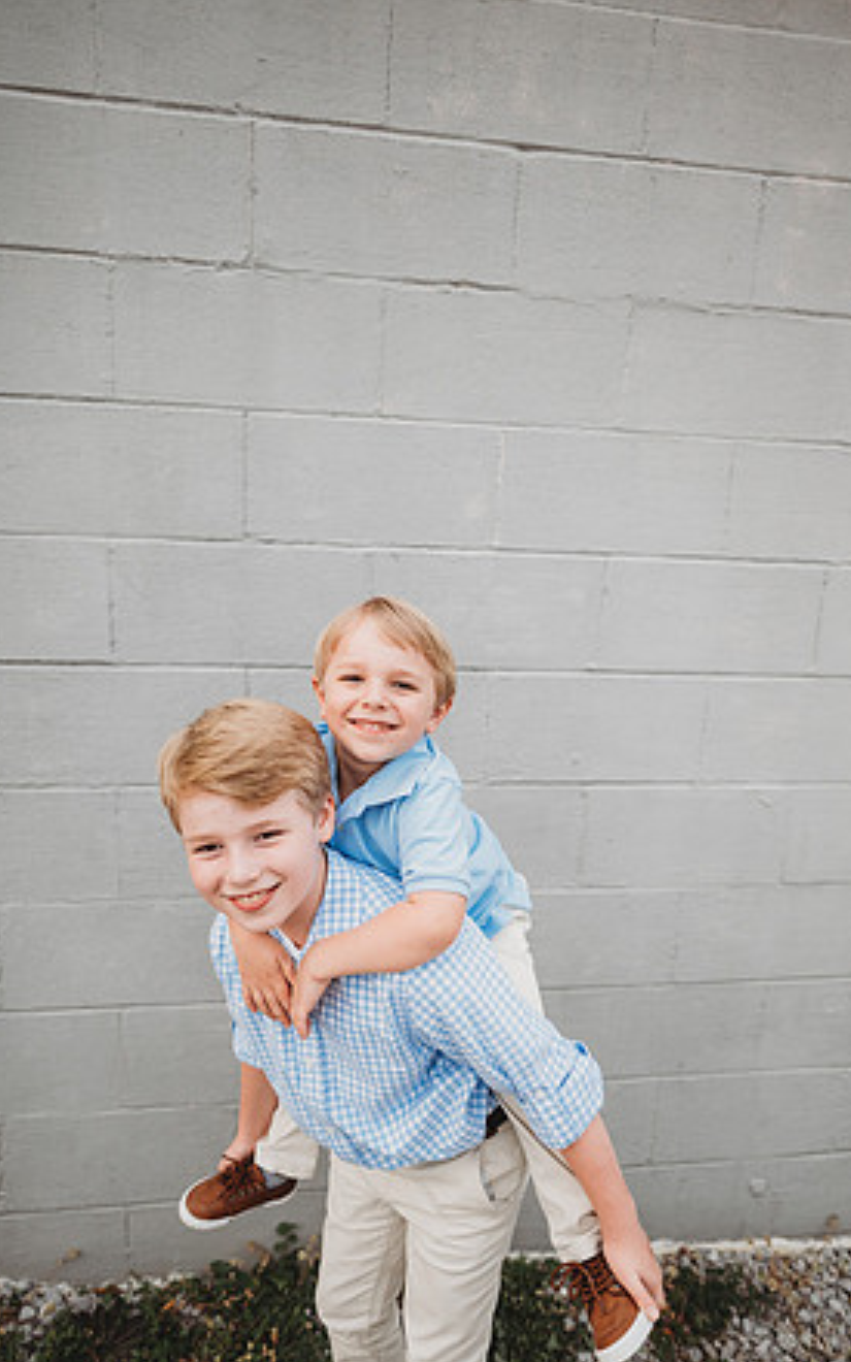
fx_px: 928
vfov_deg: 72.5
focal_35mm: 25
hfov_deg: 49.3
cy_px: 693
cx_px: 421
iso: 320
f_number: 2.5
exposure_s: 1/250
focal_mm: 24
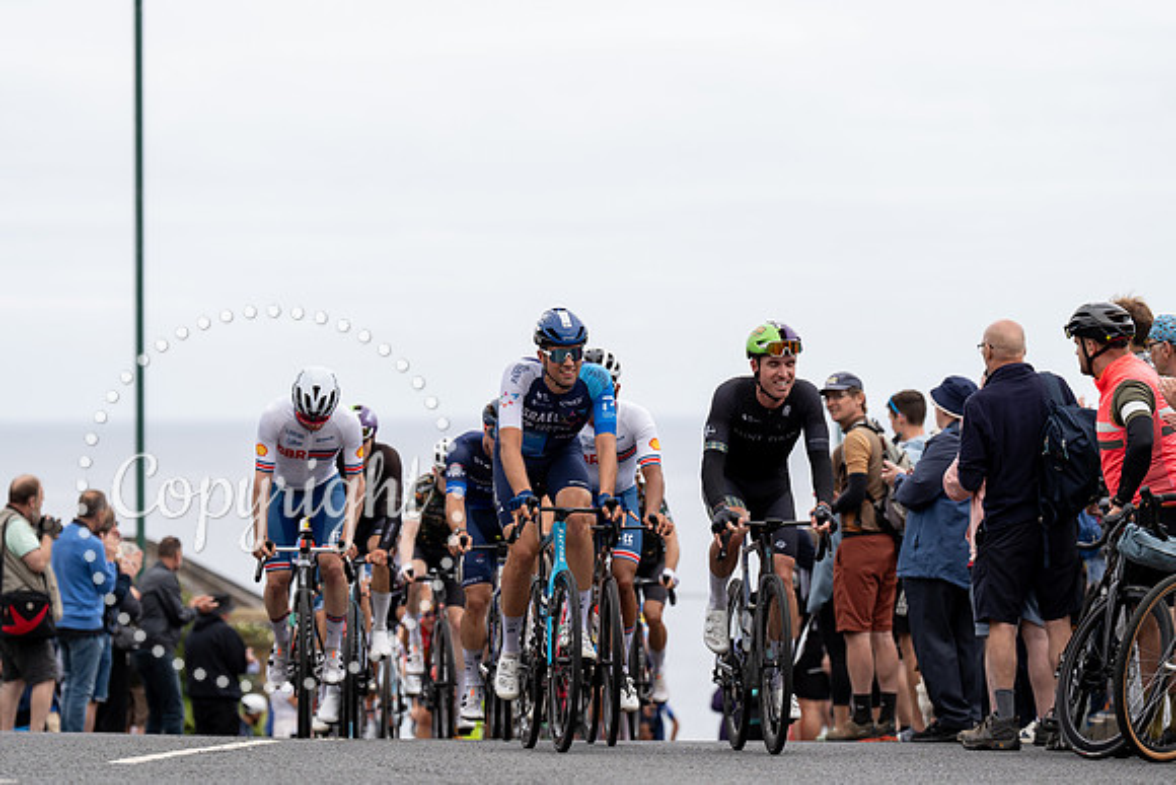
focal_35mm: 154
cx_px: 588
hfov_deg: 13.3
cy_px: 392
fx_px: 5032
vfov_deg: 8.9
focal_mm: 154
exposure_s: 1/1000
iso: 320
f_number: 3.5
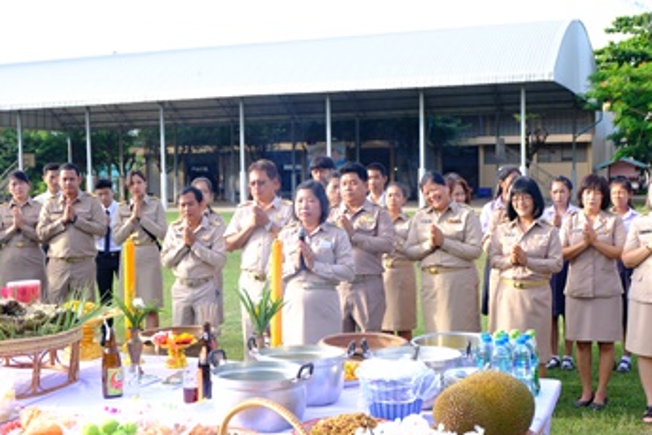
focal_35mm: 51
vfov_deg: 26.5
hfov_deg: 38.9
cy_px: 243
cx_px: 308
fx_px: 924
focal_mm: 29.5
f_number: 4.7
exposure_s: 1/180
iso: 200
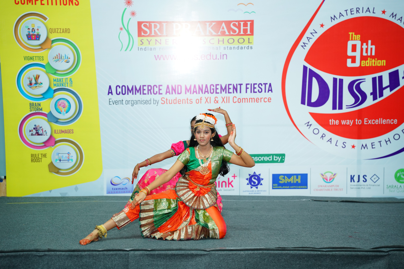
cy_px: 134
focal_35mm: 59
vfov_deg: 23.1
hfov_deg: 34.1
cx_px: 202
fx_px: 659
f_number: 2.8
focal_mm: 58.7
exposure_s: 1/200
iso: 1250
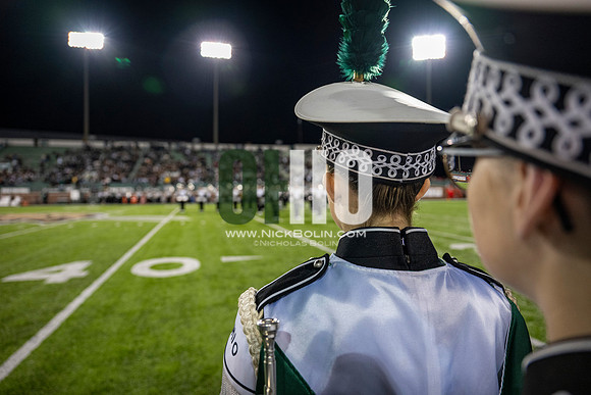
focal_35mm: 24
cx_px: 296
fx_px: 394
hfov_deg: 73.7
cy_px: 198
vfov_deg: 53.2
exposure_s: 1/500
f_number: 3.2
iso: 1250
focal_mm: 24
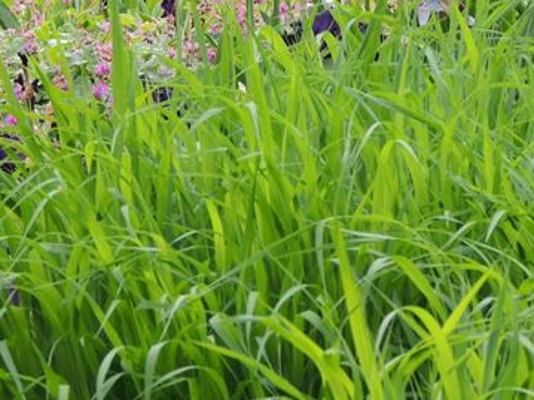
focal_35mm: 502
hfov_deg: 4.0
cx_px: 280
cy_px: -16
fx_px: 7741
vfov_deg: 3.0
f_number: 4.6
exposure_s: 1/200
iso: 320
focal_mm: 40.1
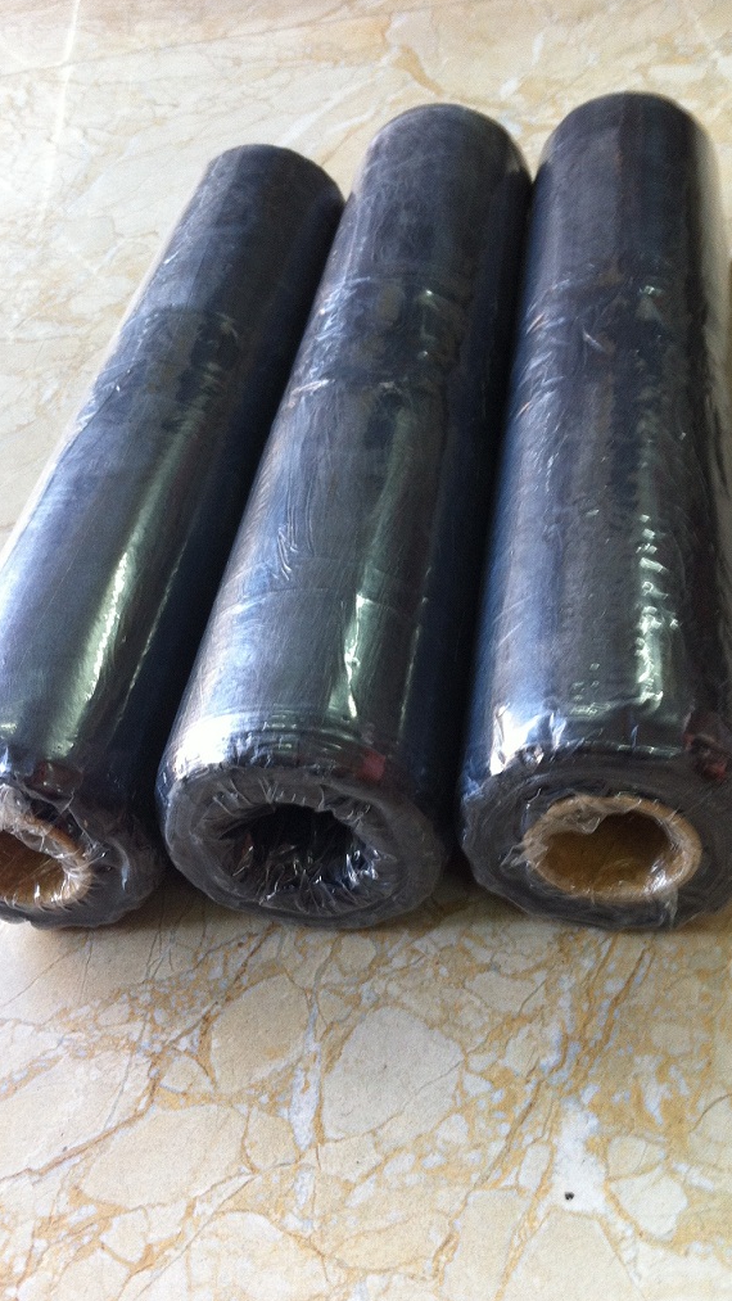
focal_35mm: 39
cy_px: 657
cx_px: 369
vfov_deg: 51.6
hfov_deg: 30.4
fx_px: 1345
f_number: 2.8
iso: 100
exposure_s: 1/15
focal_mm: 3.85
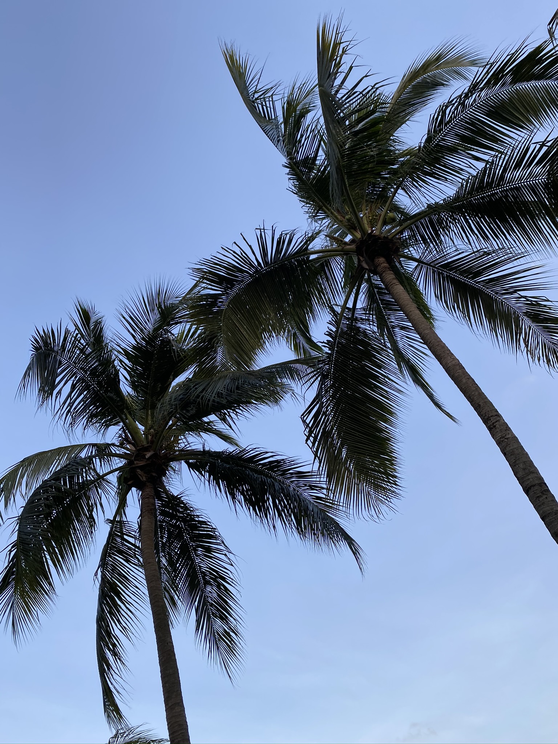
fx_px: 559
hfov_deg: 53.1
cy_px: 372
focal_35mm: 26
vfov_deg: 67.3
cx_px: 279
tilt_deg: +49.7
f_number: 1.8
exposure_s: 1/259
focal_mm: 4.25
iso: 32
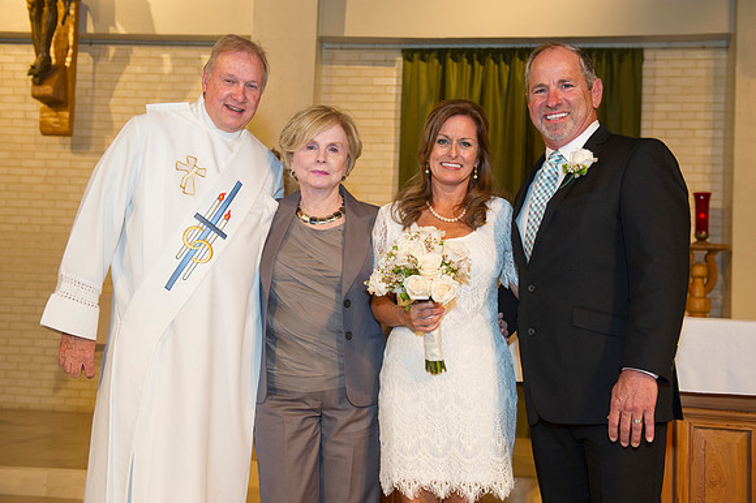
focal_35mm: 44
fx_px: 923
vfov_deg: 30.5
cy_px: 252
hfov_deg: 44.5
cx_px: 378
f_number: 5
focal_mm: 44
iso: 1250
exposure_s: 1/100
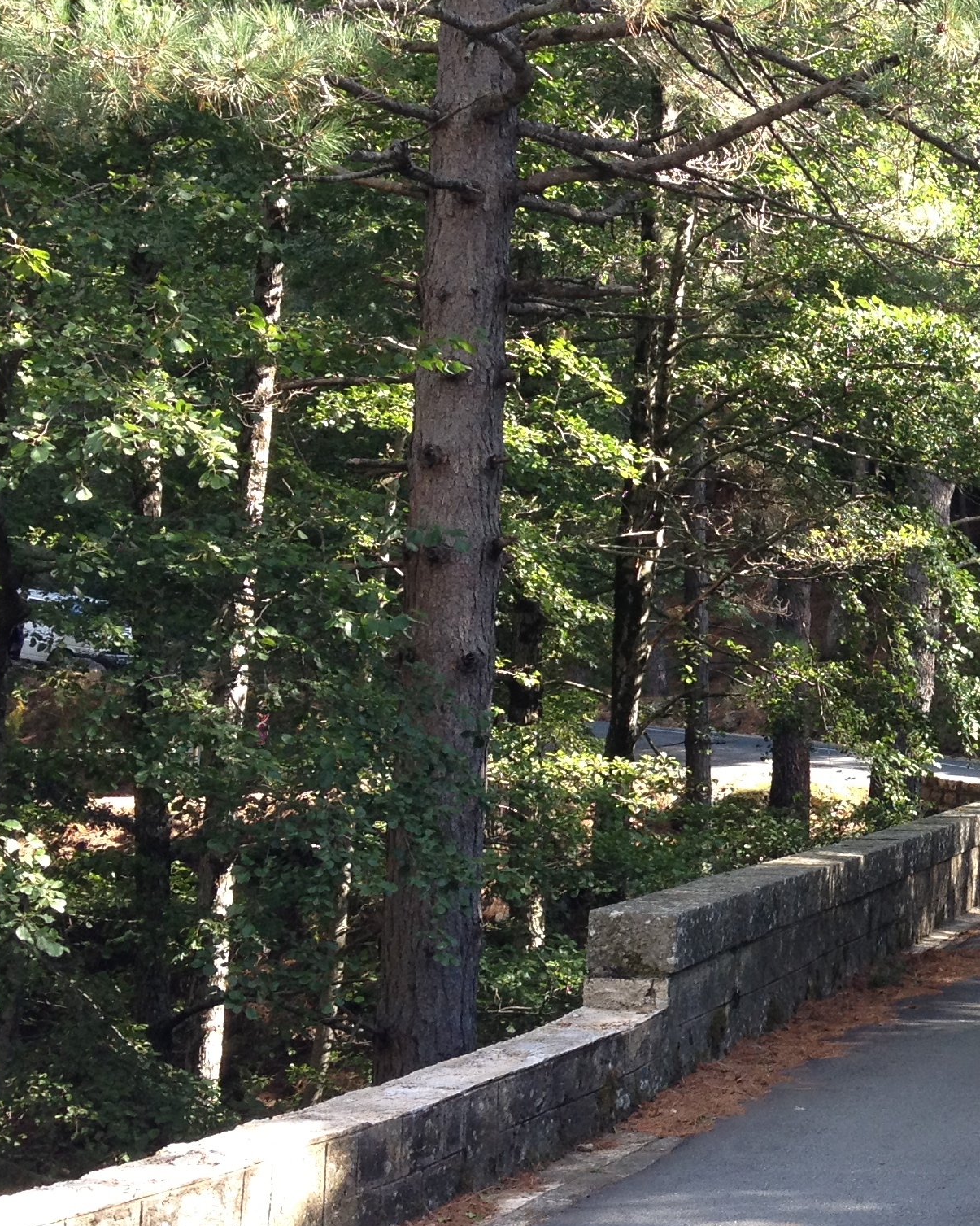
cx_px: 1136
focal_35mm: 74
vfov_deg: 25.7
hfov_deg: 19.6
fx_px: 2684
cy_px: 598
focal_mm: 4.28
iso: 64
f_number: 2.4
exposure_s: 1/130
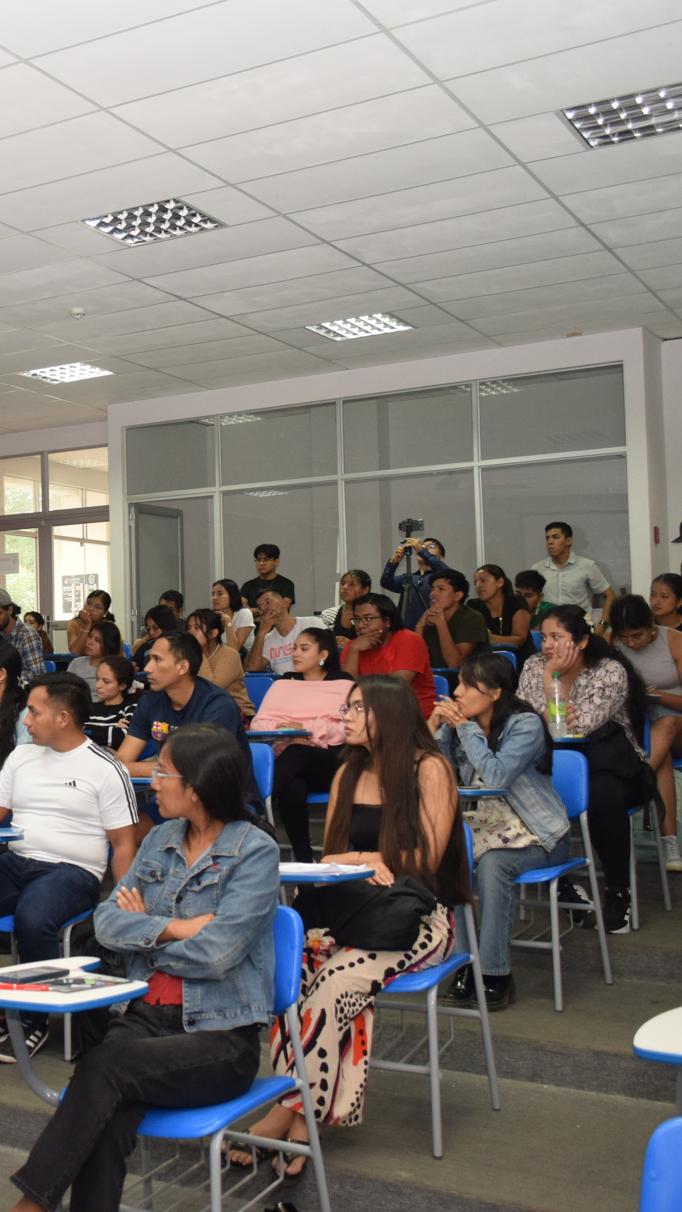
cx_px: -35
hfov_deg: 26.0
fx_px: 1382
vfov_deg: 47.4
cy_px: 611
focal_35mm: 43
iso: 900
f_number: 3.5
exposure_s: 1/60
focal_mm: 18
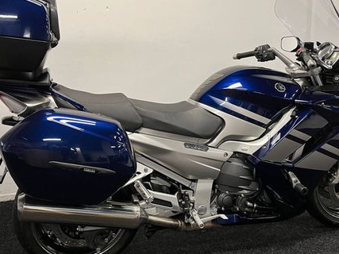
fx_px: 382
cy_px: 102
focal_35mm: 39
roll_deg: +0.0
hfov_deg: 47.9
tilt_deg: -11.5
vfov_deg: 36.7
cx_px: 174
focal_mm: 5.1
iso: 80
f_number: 1.6
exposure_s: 1/50
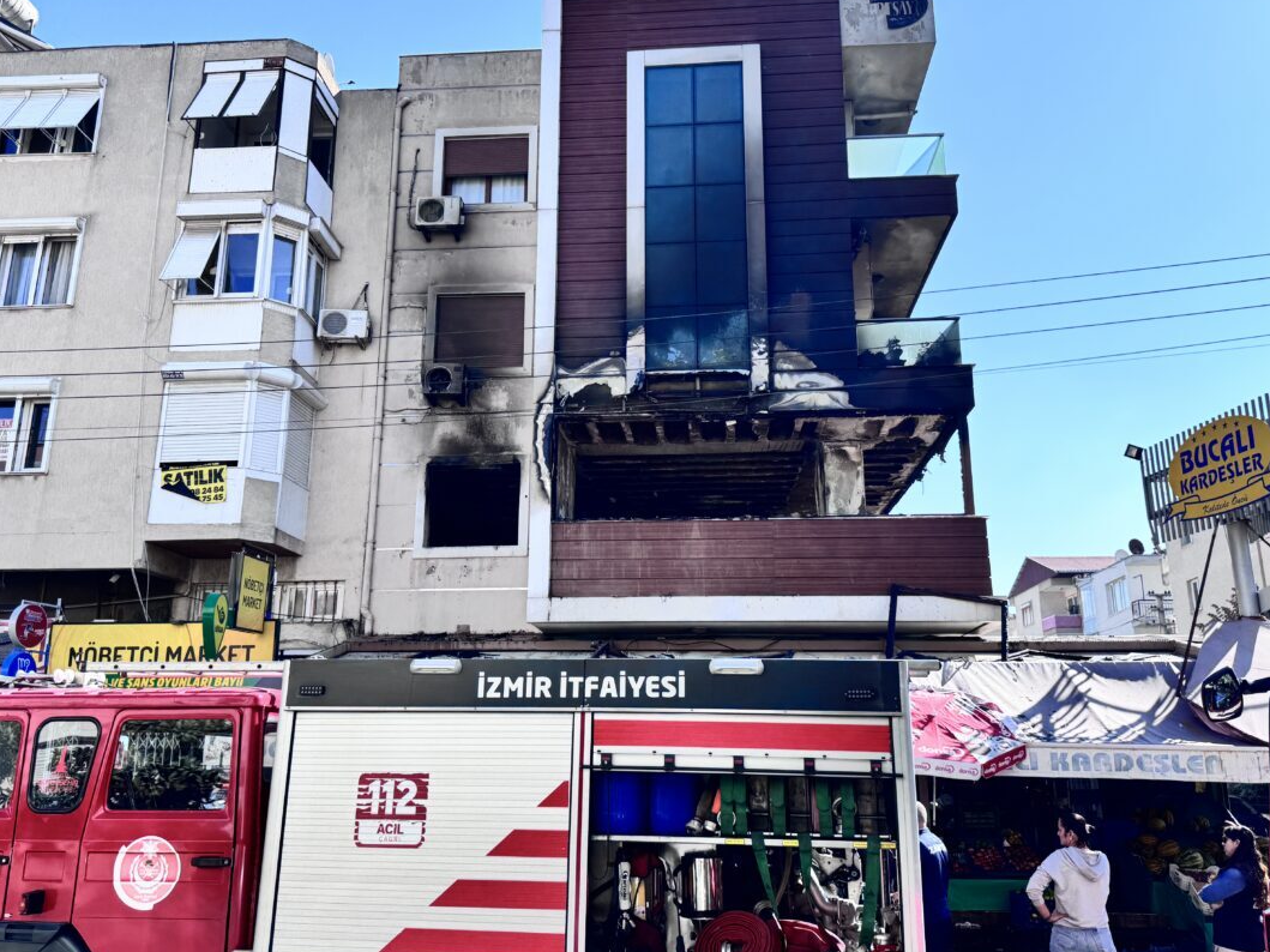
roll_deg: -0.3
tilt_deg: +16.8
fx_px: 1064
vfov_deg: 48.2
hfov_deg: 61.7
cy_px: 463
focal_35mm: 29
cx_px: 627
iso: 80
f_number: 1.78
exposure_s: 1/3247
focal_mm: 6.76
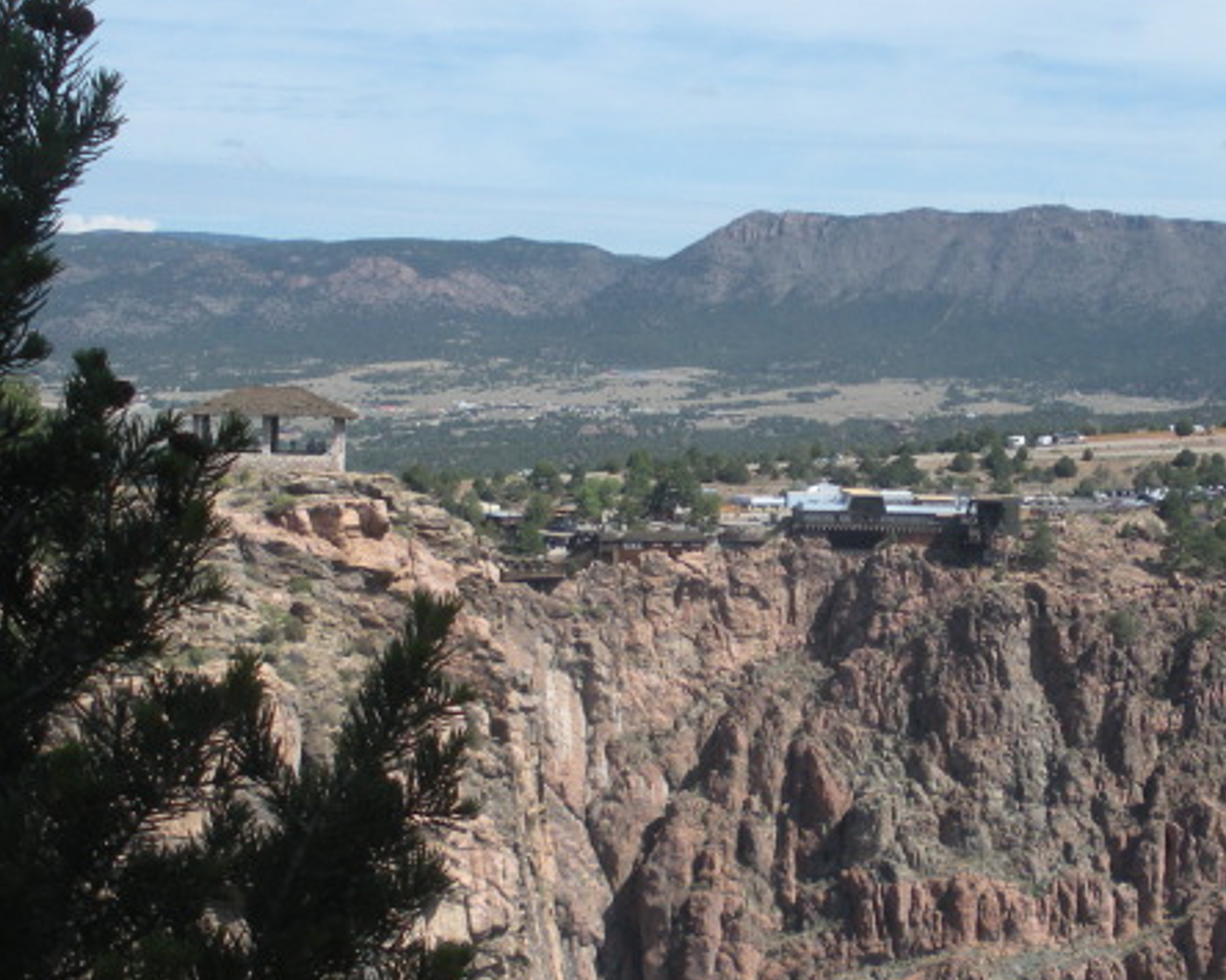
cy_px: 467
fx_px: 2938
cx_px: 969
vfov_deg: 18.9
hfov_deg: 23.2
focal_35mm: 81
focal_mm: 6.3
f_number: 3.5
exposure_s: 1/659
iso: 64
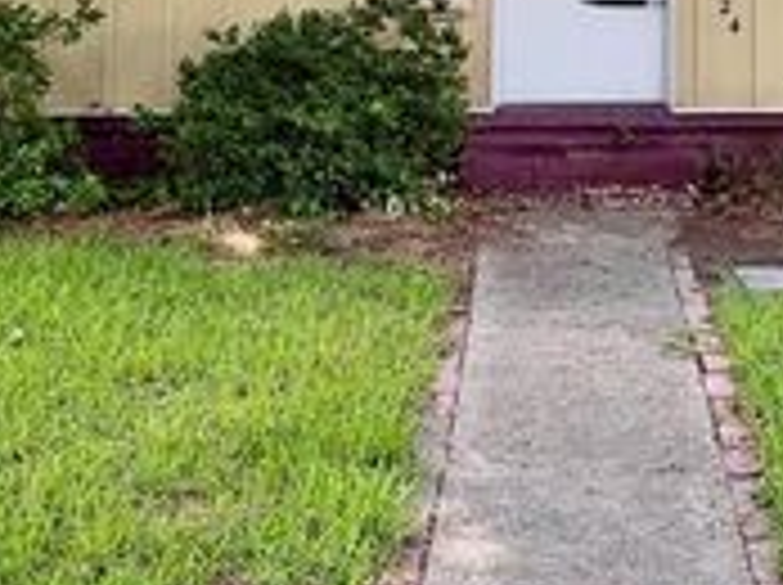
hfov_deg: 27.7
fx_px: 1559
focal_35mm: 69
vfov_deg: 19.7
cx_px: 612
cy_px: -164
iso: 100
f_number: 1.78
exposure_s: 1/423
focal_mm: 6.76
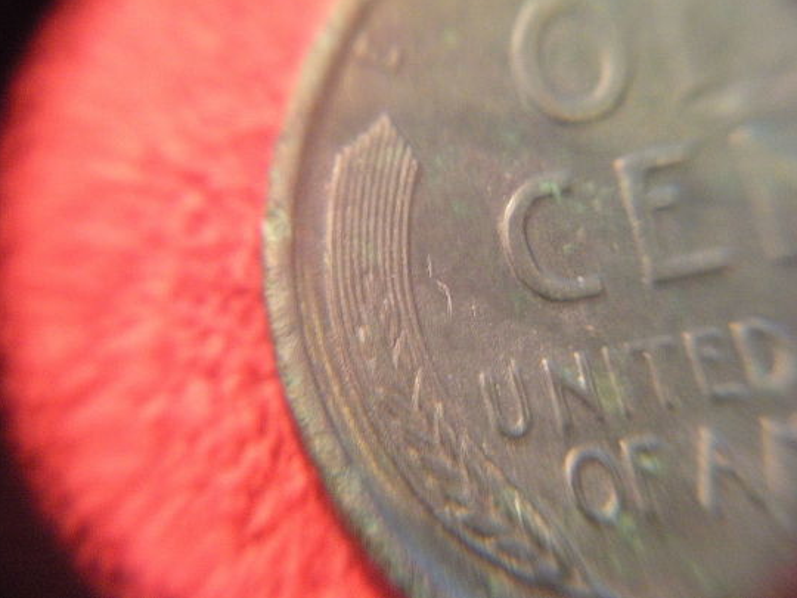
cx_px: 401
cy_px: 299
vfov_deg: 27.5
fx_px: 1220
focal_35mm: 53
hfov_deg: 36.2
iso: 665
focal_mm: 9.1
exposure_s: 1/8
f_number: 4.4
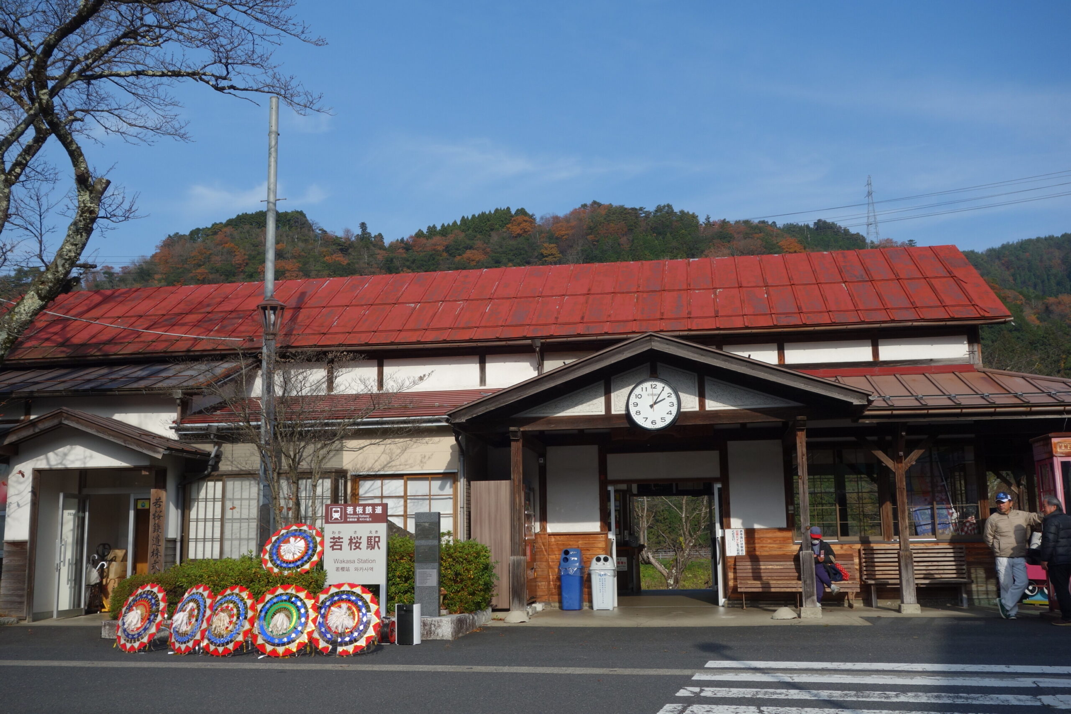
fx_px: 1101
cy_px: 357
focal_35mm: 37
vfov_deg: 35.9
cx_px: 536
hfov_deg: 51.9
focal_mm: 13.9
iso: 125
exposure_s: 1/500
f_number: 5.6
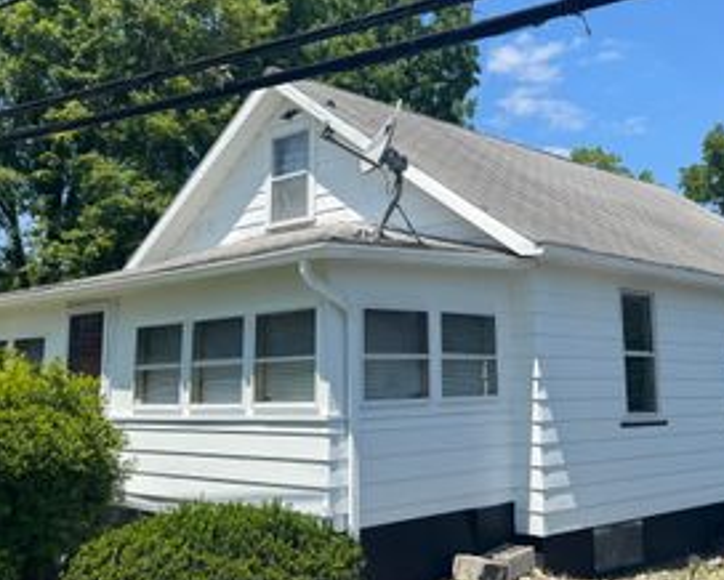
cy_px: 235
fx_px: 922
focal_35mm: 43
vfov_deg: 34.8
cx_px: 405
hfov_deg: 42.8
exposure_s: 1/3413
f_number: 1.78
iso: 80
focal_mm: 6.76
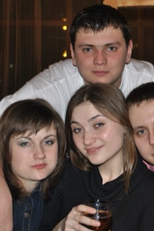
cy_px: 116
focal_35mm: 59
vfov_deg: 33.9
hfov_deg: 23.0
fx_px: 379
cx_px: 85
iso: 200
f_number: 4.2
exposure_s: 1/60
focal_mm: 26
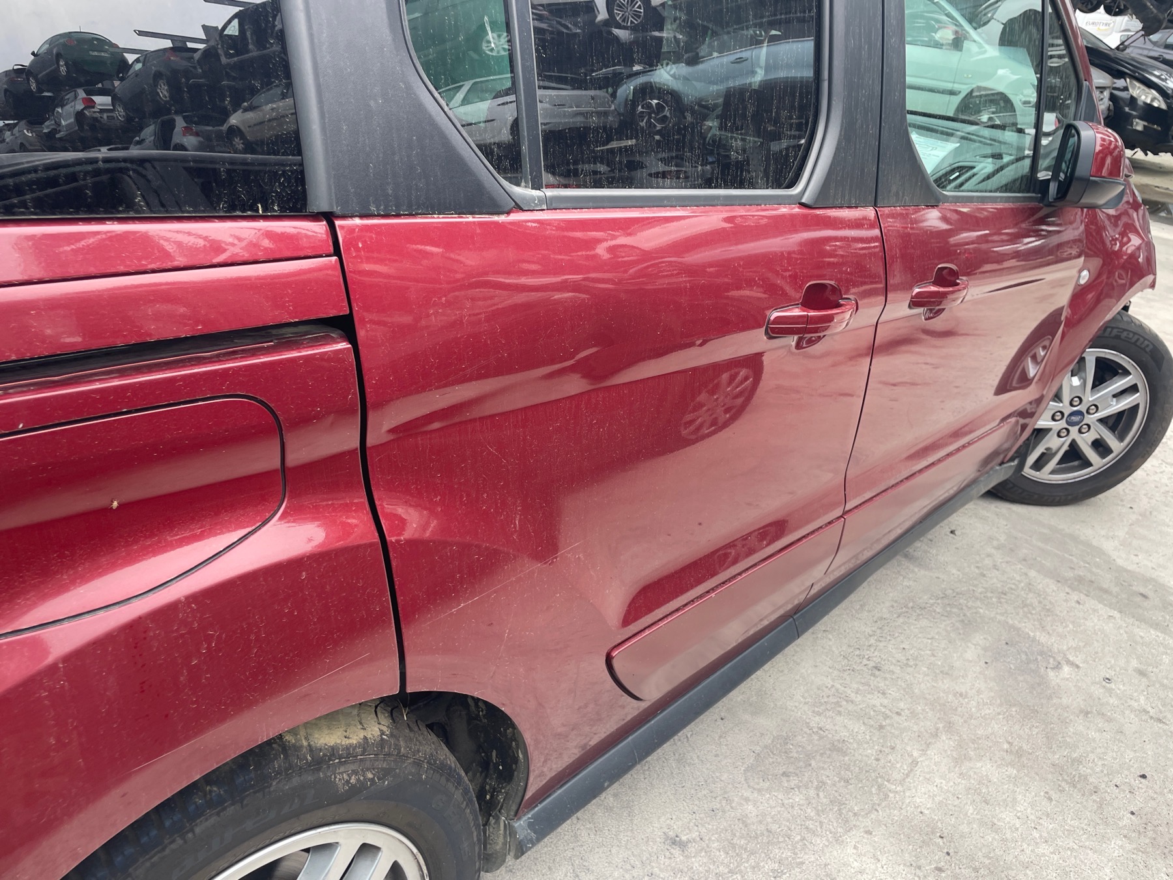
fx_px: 881
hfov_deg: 67.3
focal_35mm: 26
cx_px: 586
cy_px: 440
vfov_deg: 53.1
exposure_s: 1/121
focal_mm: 4.2
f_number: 1.6
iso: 32
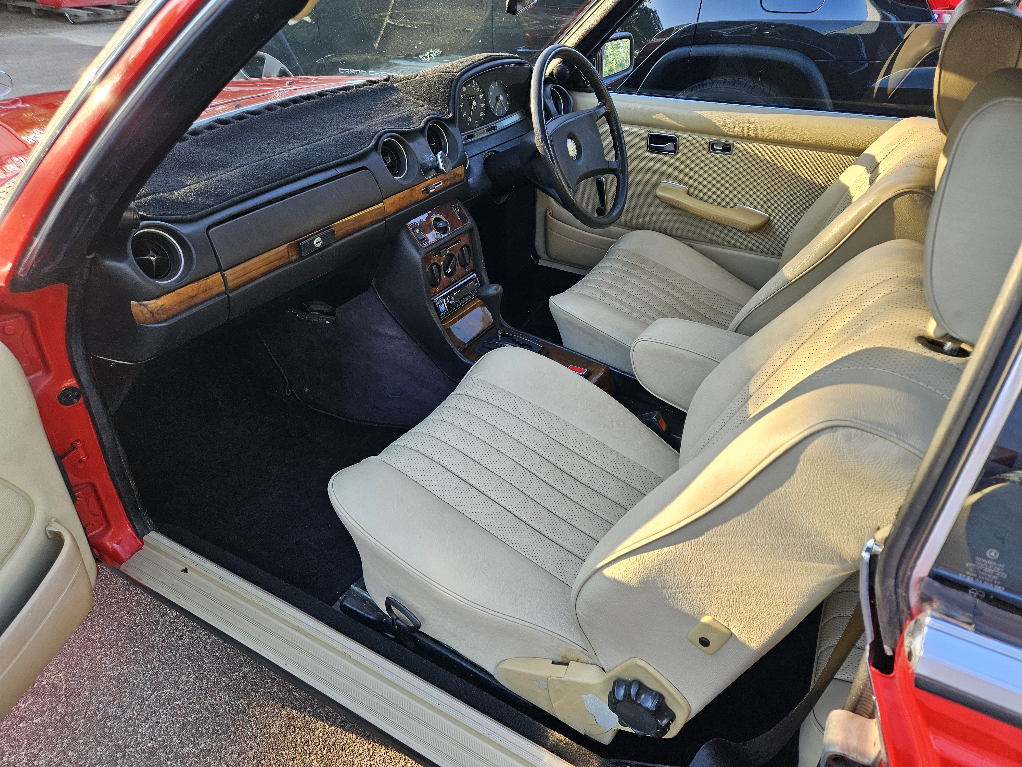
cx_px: 511
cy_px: 384
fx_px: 679
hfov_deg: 73.9
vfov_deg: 58.9
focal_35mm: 23
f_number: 1.8
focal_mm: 5.4
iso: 64
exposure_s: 1/180
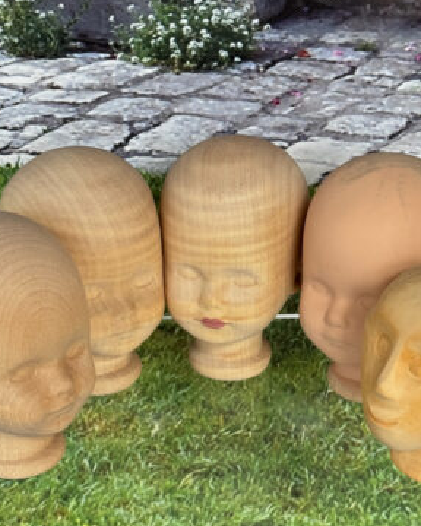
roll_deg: +0.8
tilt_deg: -28.8
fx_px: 810
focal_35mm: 52
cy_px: 250
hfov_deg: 29.1
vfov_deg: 36.0
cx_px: 209
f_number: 1.78
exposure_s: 1/900
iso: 64
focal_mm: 6.76
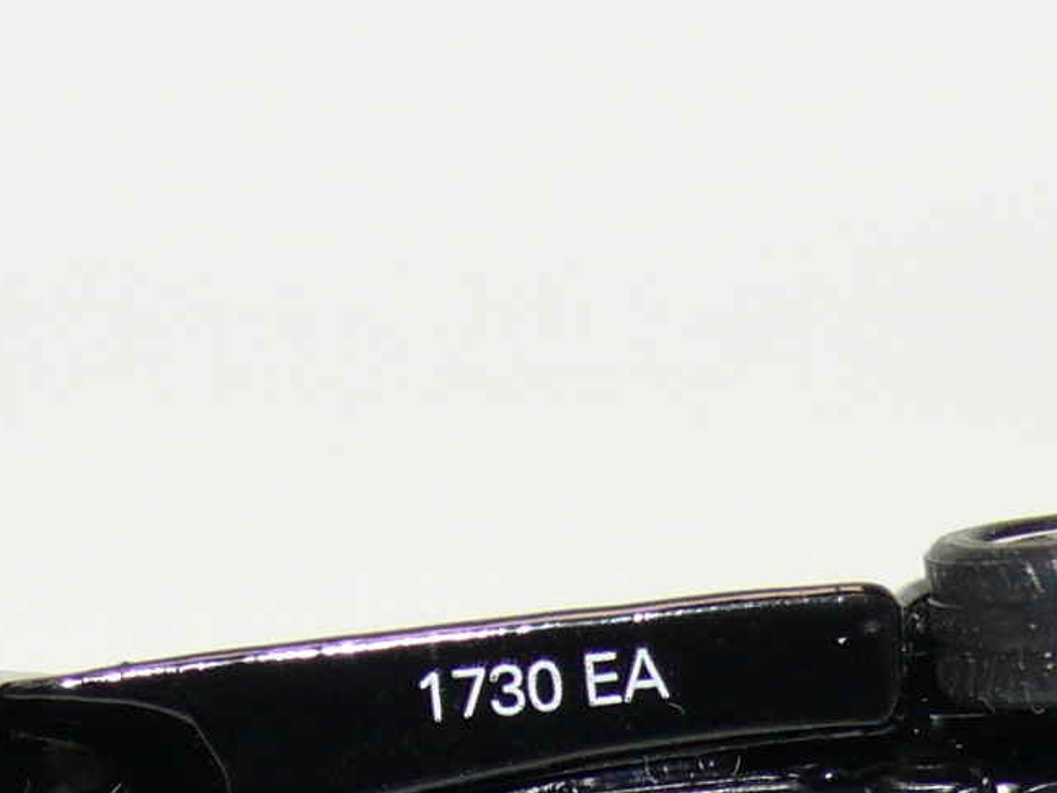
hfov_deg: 7.9
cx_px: 551
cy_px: 912
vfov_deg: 5.9
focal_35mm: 252
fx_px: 7695
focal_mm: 13.4
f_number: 4
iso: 100
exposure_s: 1/30
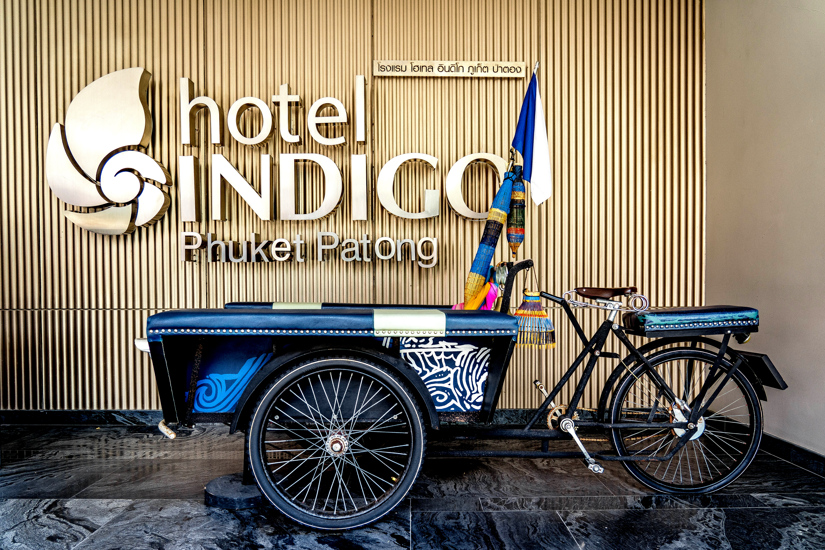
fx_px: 550
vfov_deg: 53.1
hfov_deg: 73.7
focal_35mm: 24
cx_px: 412
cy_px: 275
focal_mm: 24
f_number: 4
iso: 200
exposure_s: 1/160
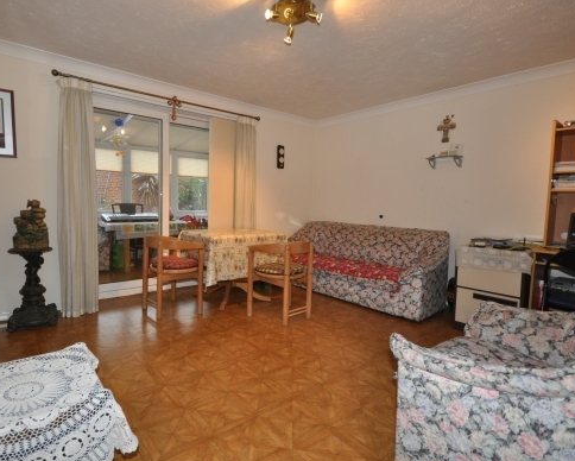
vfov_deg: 73.9
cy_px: 225
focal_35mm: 18
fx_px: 307
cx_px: 244
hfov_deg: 85.7
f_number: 4
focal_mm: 10
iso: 800
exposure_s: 1/60
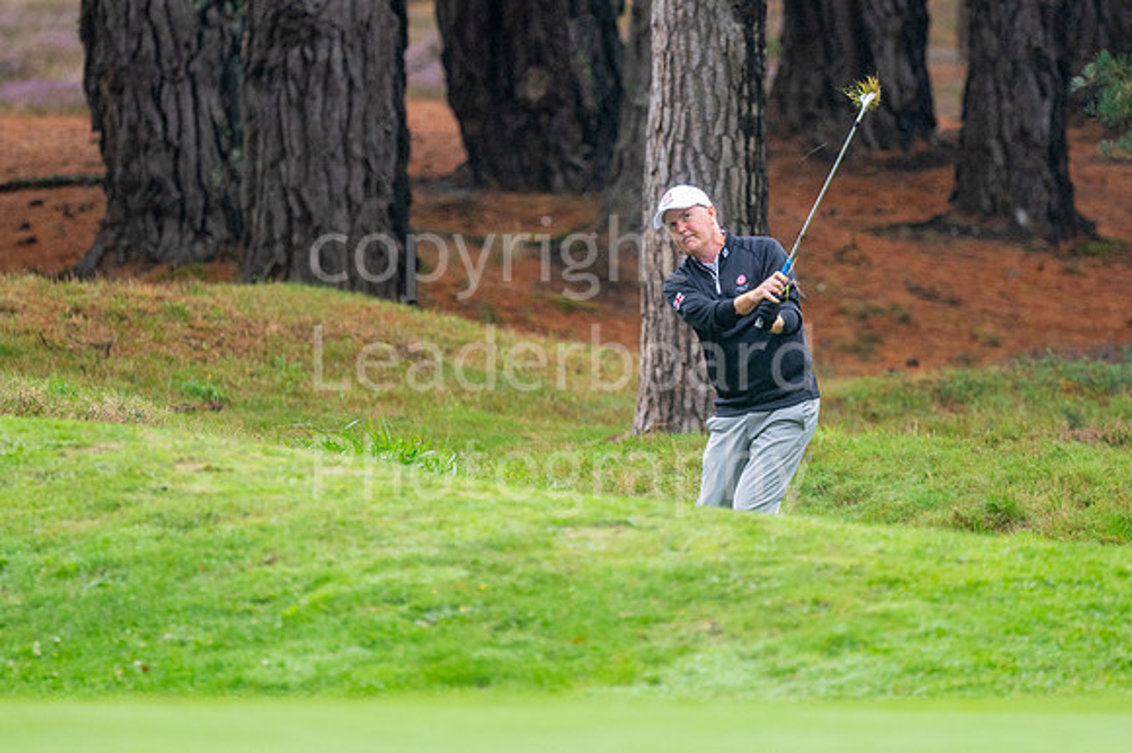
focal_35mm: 450
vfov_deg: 3.1
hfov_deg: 4.6
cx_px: 566
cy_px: 376
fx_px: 14141
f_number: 4
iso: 640
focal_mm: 300
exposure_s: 1/1000
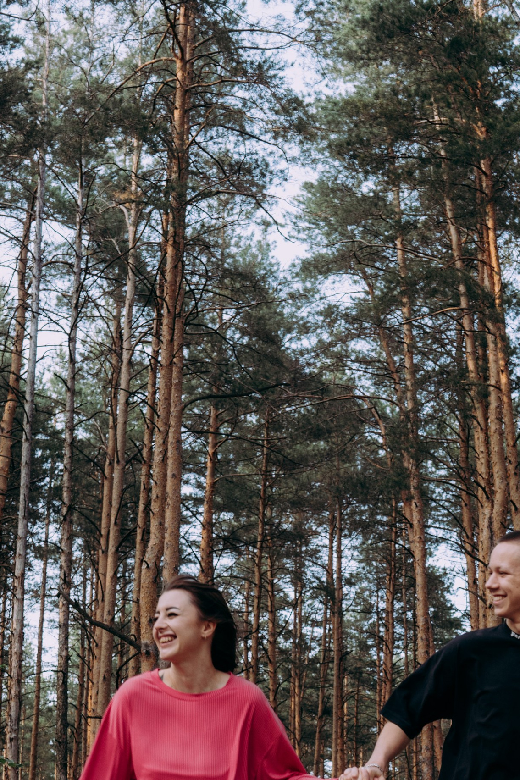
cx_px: 336
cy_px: 808
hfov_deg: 17.2
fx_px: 1712
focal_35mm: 79
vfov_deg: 24.3
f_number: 4.5
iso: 320
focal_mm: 35
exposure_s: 1/160
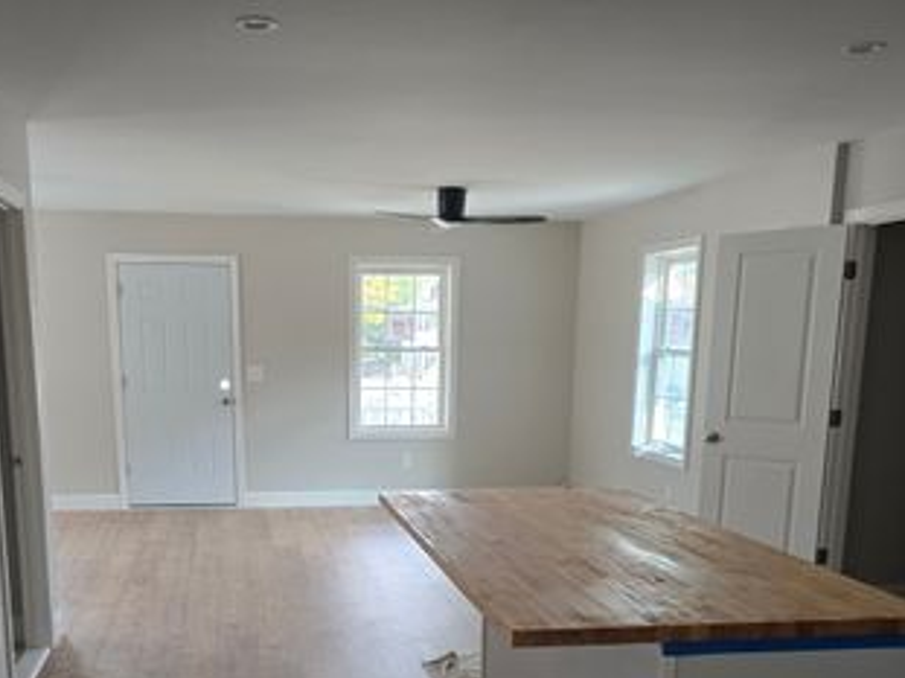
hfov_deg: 50.0
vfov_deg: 37.3
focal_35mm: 37
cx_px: 381
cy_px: 543
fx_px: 967
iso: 200
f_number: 1.7
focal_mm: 6.3
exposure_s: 1/180
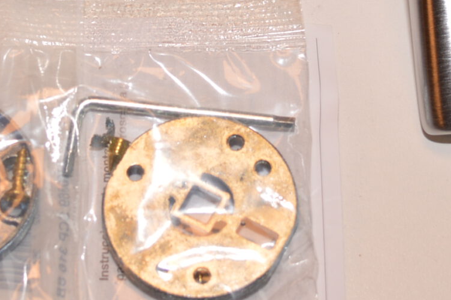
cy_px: 25
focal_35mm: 153
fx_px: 1915
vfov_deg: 8.9
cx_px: 187
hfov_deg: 13.4
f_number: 5.6
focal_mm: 30
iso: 160
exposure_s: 1/100
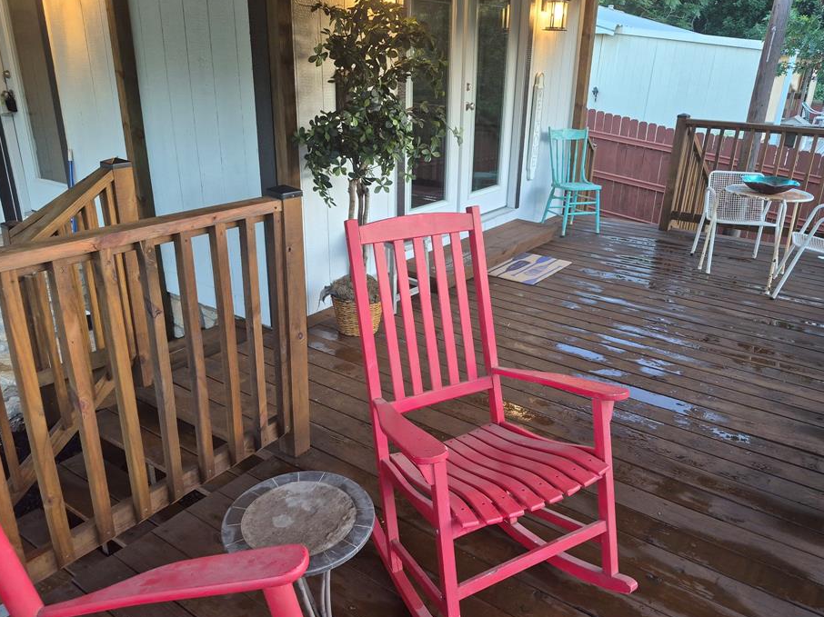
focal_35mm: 26
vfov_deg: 53.0
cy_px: 310
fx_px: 619
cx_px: 431
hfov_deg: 67.3
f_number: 1.8
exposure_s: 1/120
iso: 250
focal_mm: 5.4
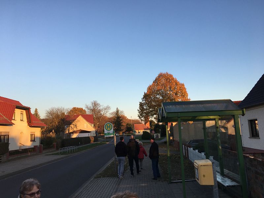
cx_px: 132
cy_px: 99
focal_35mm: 29
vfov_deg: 48.2
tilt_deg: +10.0
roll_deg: +1.4
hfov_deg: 61.7
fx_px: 221
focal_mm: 4.15
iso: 25
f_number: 2.2
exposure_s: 1/432
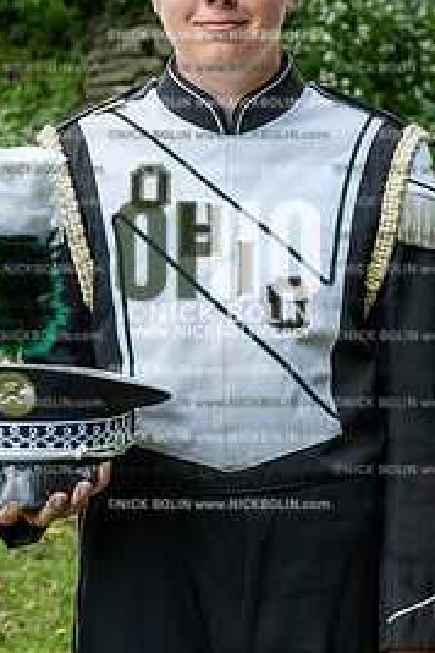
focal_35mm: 91
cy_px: 269
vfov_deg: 22.4
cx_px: 218
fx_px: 1649
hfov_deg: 15.0
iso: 1000
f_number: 5.6
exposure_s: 1/640
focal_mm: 54
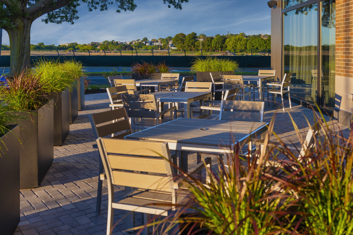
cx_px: 176
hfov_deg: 50.7
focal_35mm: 38
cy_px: 118
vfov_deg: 35.1
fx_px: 373
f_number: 6.7
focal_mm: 38
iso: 280
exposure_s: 1/350
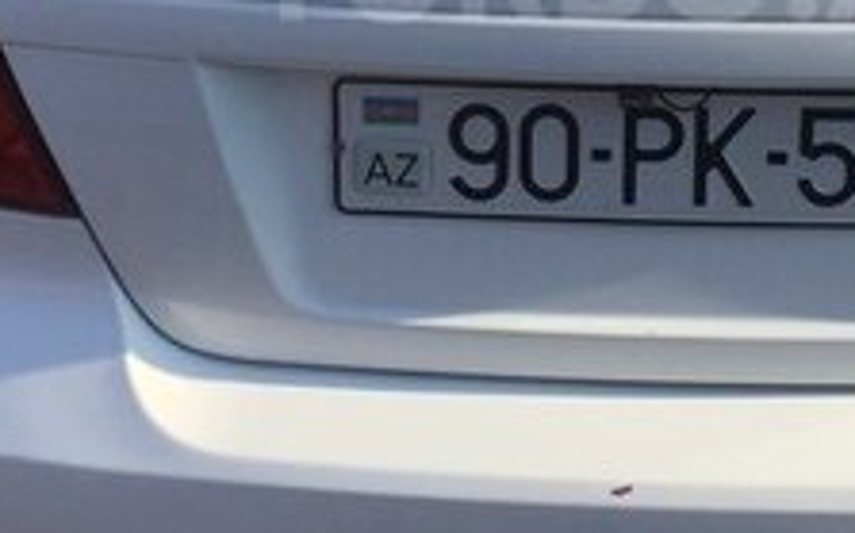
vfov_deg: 14.1
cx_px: 640
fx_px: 2119
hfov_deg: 22.6
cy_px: -36
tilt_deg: -24.7
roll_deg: +0.0
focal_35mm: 91
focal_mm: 4.15
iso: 32
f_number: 2.2
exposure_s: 1/1980
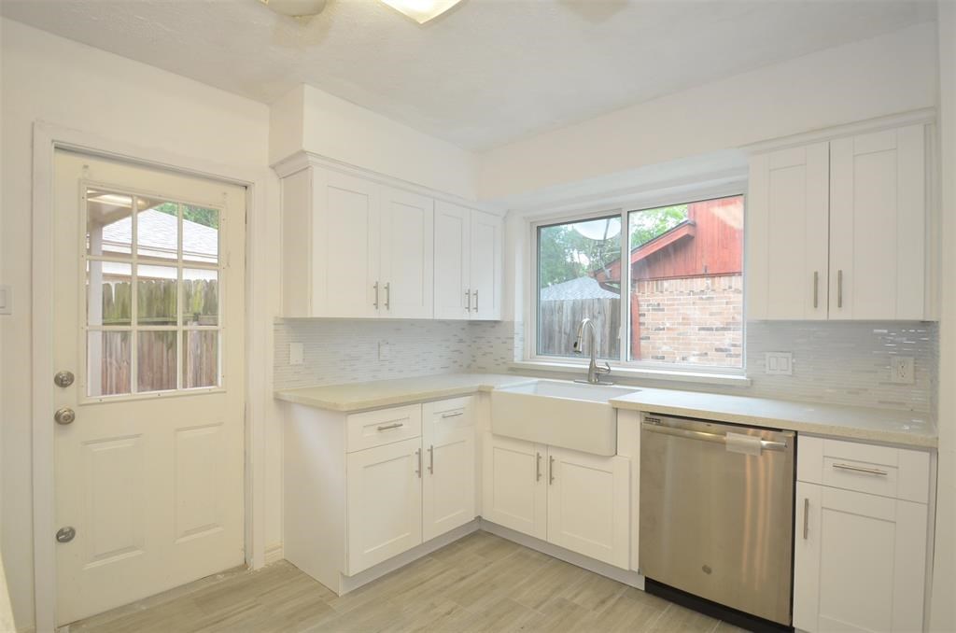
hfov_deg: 92.6
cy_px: 316
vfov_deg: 69.4
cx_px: 478
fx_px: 457
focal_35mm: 17
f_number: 4
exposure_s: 1/60
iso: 360
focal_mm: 11.5
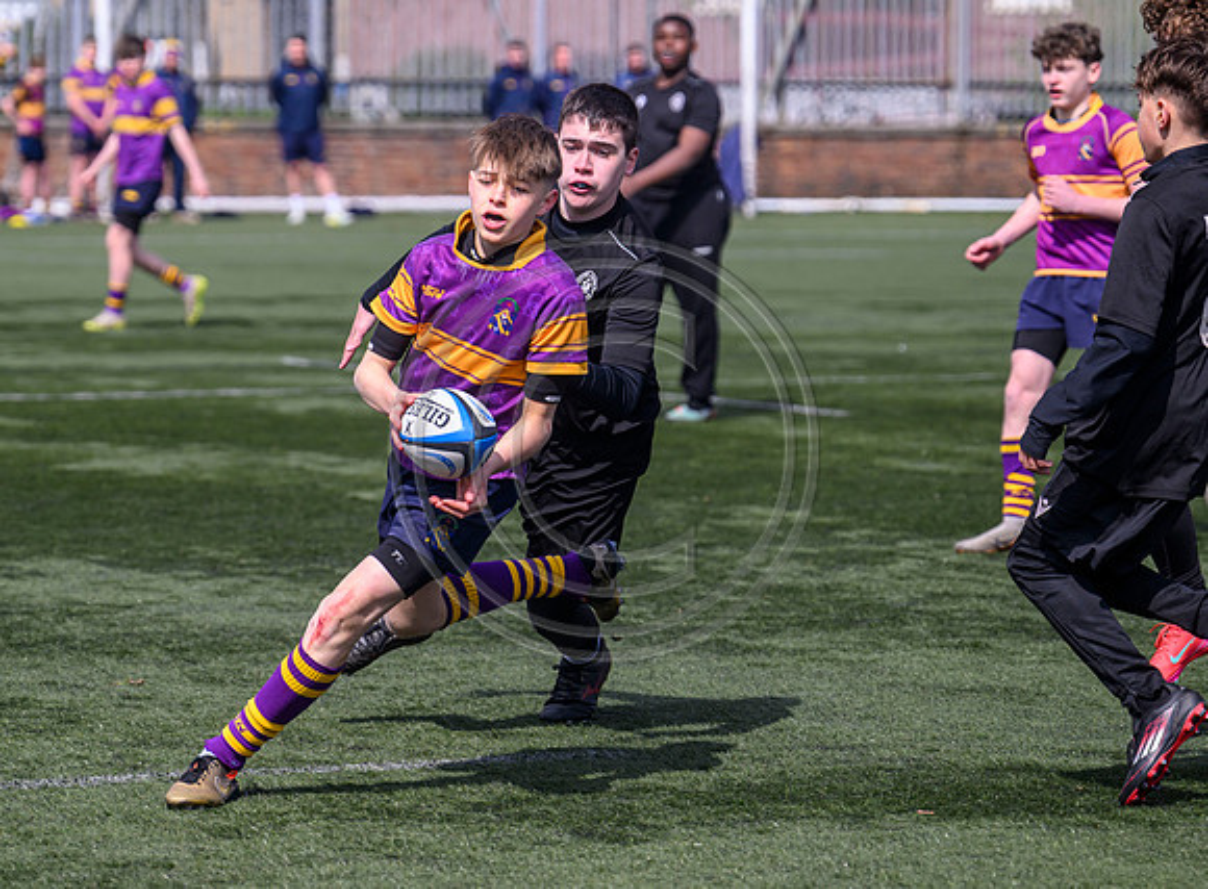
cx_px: 456
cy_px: 501
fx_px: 6058
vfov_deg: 8.4
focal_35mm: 175
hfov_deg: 11.4
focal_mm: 145
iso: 500
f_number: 4
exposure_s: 1/4000
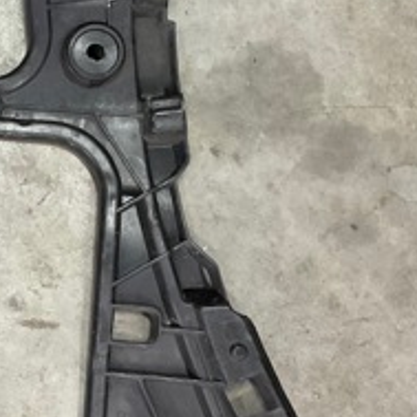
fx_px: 1186
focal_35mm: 87
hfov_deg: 18.9
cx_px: -82
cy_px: 157
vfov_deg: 19.9
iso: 250
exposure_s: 1/33
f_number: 1.8
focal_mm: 3
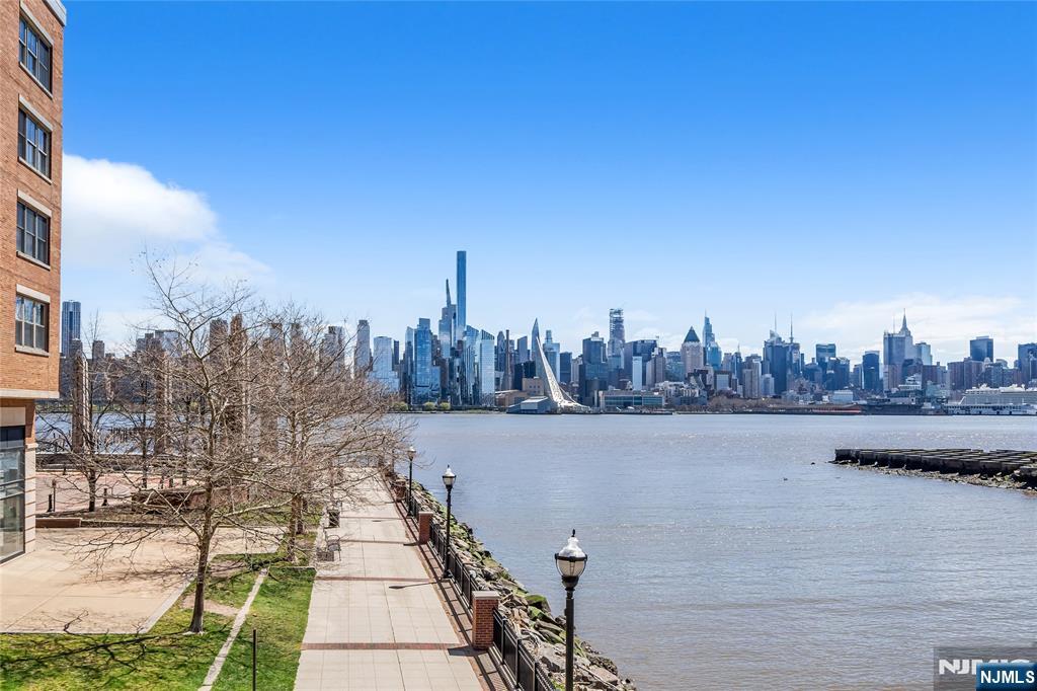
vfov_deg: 46.4
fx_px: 806
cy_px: 346
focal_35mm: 28
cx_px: 518
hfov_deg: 65.5
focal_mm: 19
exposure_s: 1/1250
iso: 250
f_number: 6.3
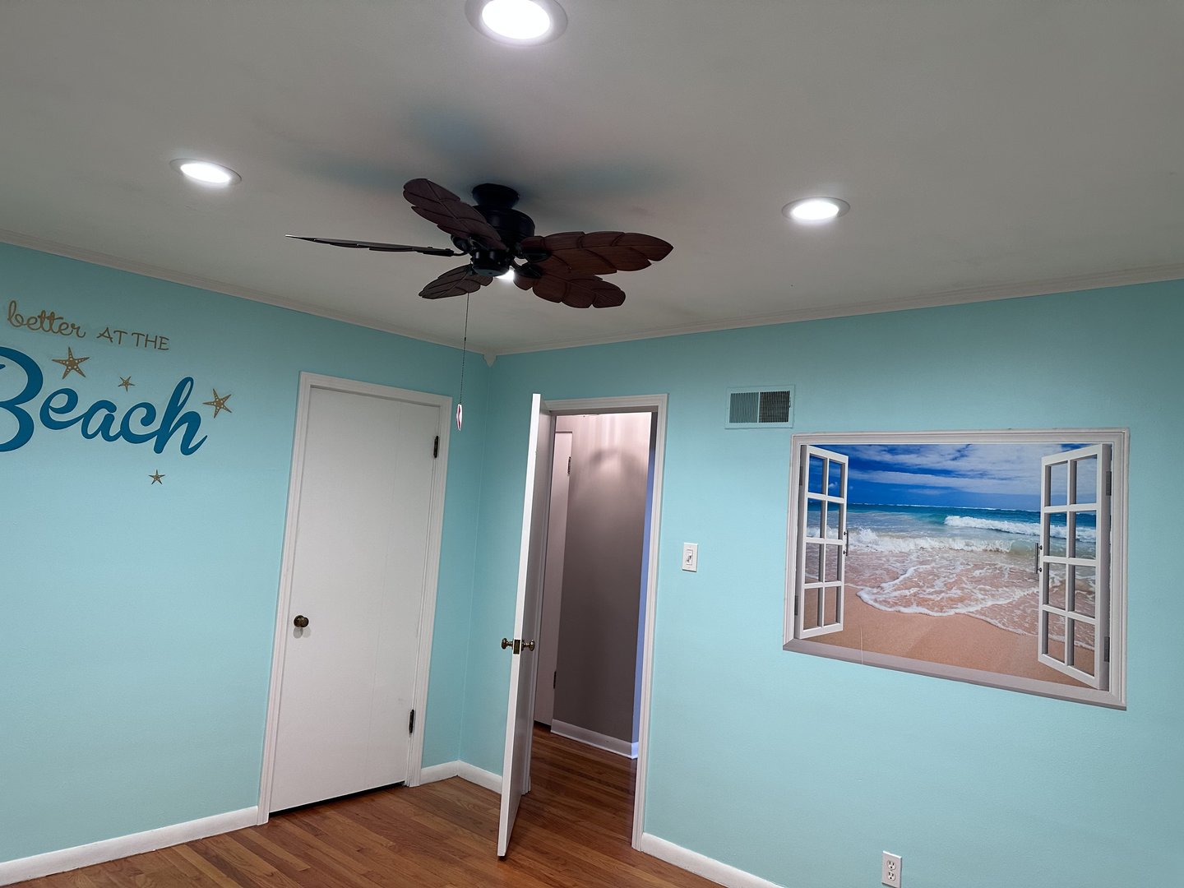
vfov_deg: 56.8
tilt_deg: +4.6
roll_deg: -4.0
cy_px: 444
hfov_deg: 71.6
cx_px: 592
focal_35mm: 24
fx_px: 821
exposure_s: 1/60
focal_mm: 6.86
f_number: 1.78
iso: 160
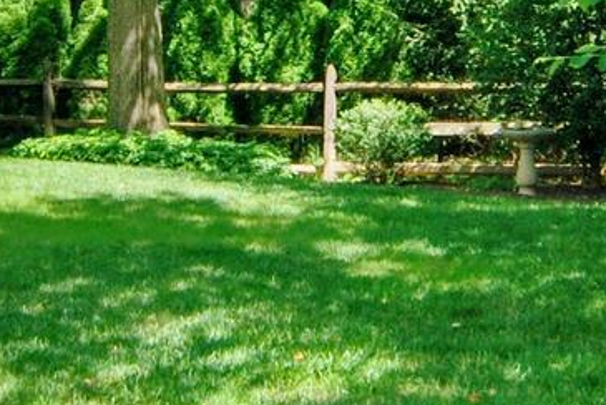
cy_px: 65
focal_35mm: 101
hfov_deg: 20.2
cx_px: 315
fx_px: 1701
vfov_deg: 13.5
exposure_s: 1/125
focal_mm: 12
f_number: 5.6
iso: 125
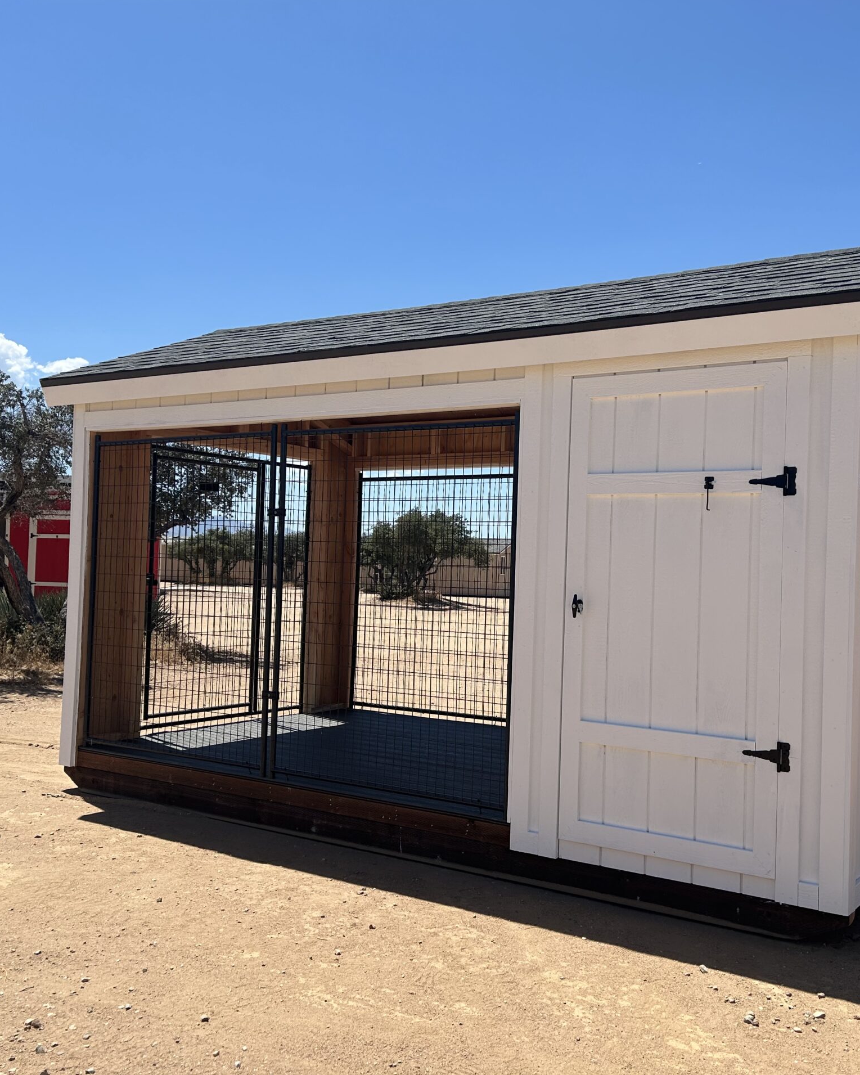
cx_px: 528
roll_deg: -0.3
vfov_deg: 52.8
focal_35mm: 34
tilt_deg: +2.9
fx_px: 1082
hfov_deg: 43.1
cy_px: 536
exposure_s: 1/5319
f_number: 1.5
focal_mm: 5.7
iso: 50
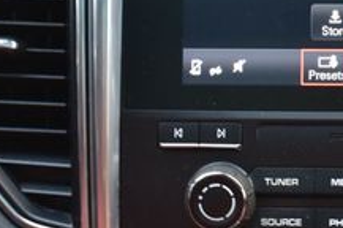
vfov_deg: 10.9
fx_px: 1180
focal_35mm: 124
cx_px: 332
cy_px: 11
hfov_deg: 16.3
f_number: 6.3
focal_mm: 28
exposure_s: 1/15
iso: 500
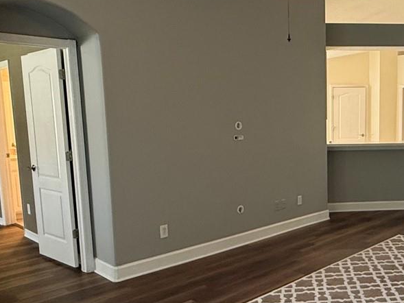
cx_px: 325
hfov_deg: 46.3
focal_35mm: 38
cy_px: 171
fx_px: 444
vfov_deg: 37.7
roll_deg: +0.7
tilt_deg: -7.3
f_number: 2.2
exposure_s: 1/120
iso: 250
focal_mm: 2.22
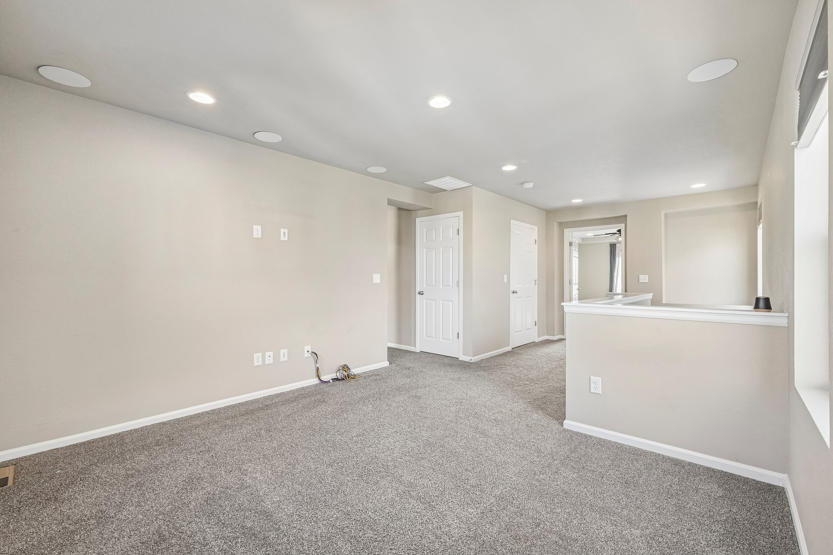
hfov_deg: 100.4
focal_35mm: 15
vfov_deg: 77.3
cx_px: 416
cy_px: 278
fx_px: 347
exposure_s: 1/13
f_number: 8
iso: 800
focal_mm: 10
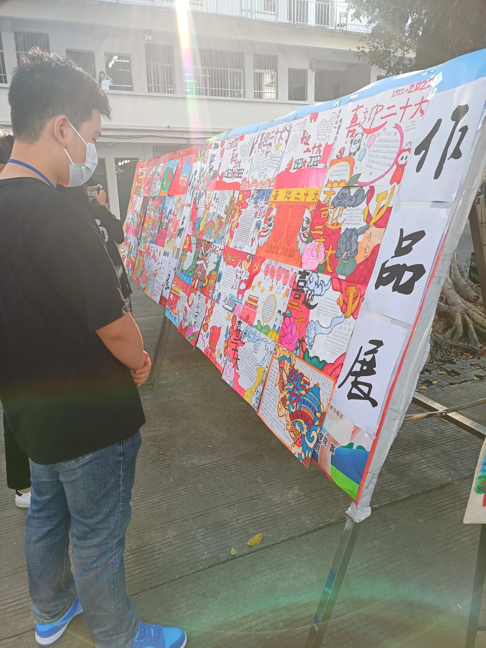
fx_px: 487
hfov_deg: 53.1
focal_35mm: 26
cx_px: 243
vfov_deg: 67.3
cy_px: 324
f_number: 1.8
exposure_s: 1/100
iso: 112
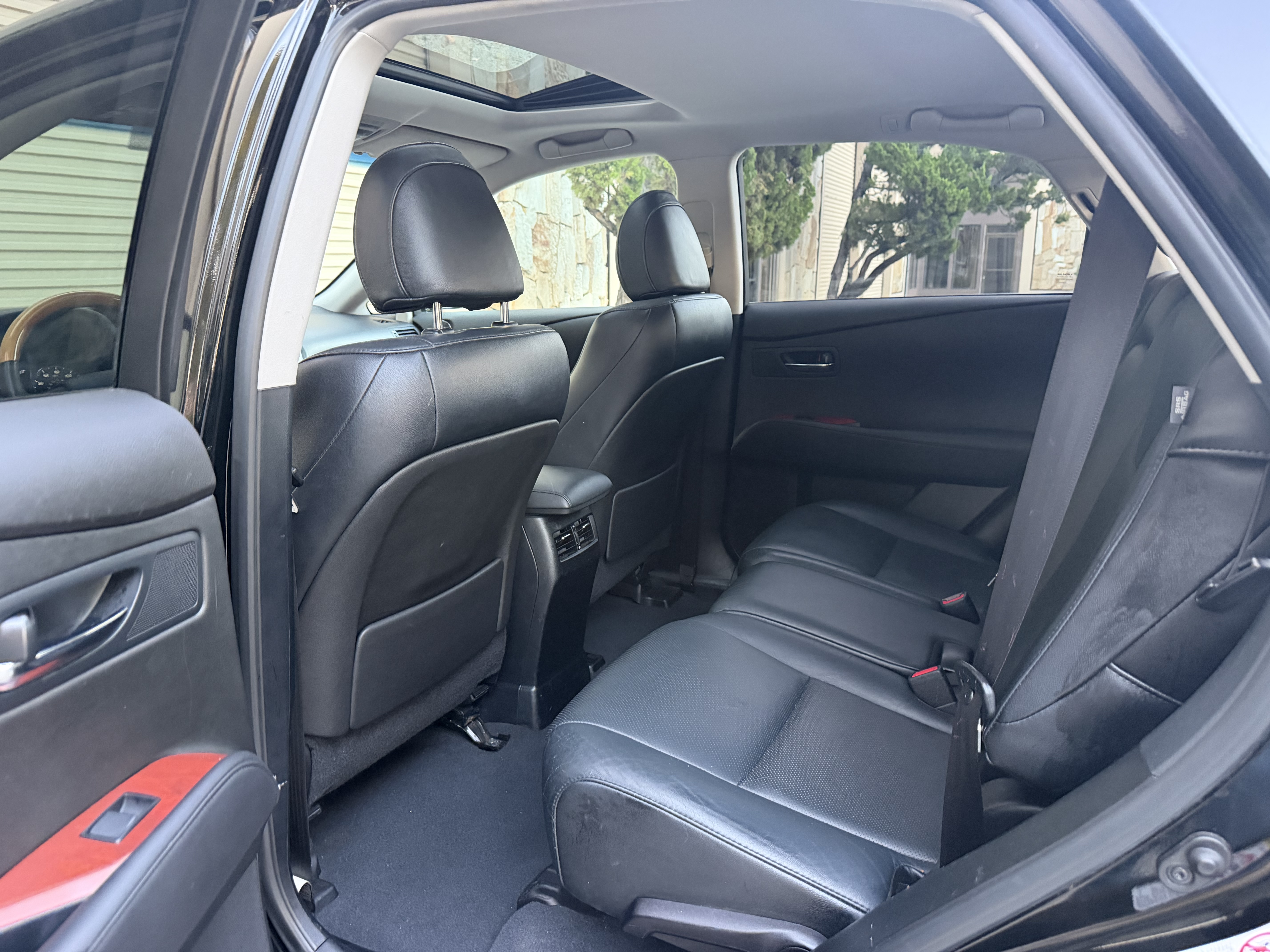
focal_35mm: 24
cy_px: 476
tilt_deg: -13.1
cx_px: 635
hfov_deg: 71.6
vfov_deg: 56.8
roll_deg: +2.1
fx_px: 881
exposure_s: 1/53
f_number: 1.78
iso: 800
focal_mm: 6.76
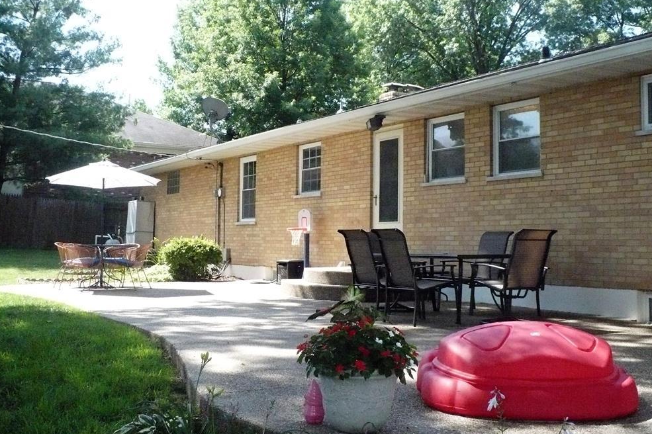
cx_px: 334
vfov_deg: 33.3
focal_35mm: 40
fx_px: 724
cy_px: 188
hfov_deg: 48.5
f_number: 8
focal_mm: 6.1
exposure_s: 1/250
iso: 800
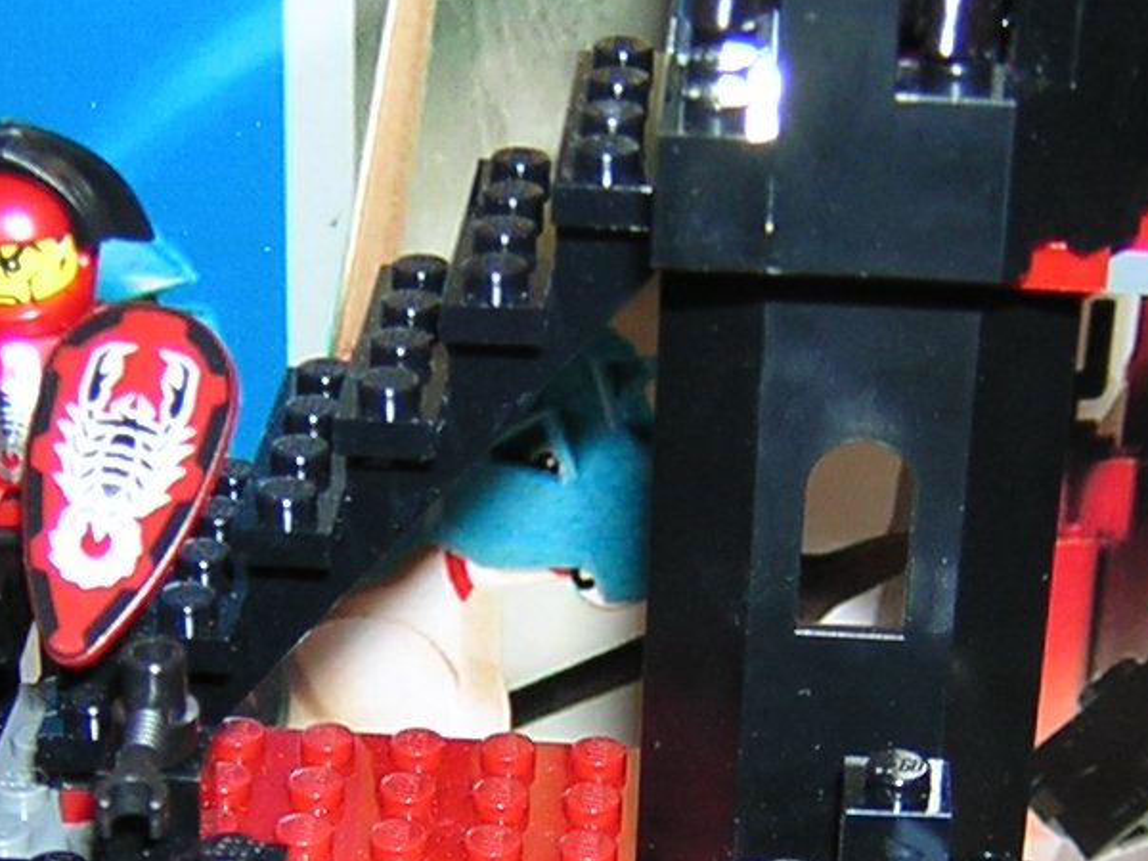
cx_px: 534
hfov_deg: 20.4
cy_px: 637
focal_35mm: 96
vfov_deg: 15.3
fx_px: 3184
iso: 100
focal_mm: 4.7
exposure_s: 1/60.1
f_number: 2.6
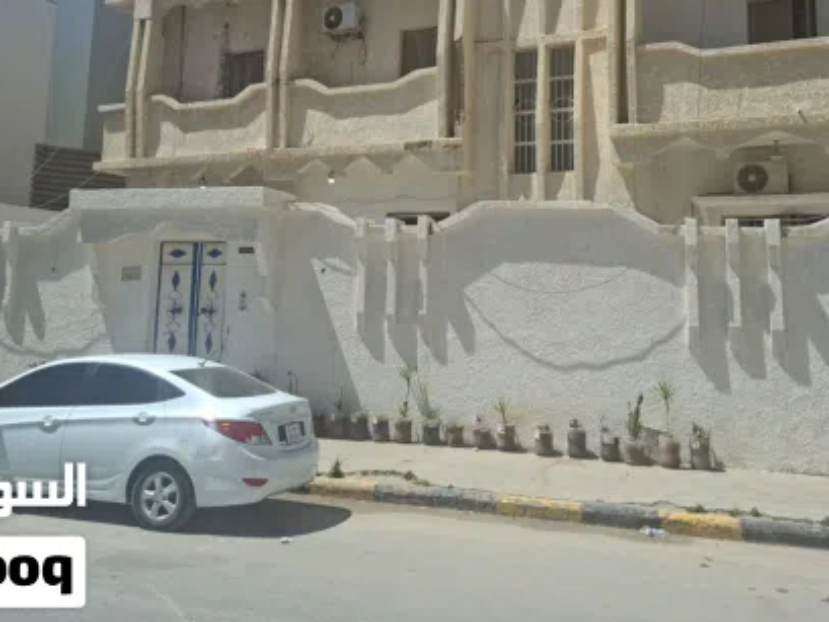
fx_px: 862
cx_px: 391
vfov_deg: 38.8
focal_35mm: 36
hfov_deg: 51.3
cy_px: 170
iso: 50
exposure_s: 1/2119
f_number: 1.8
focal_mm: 5.54
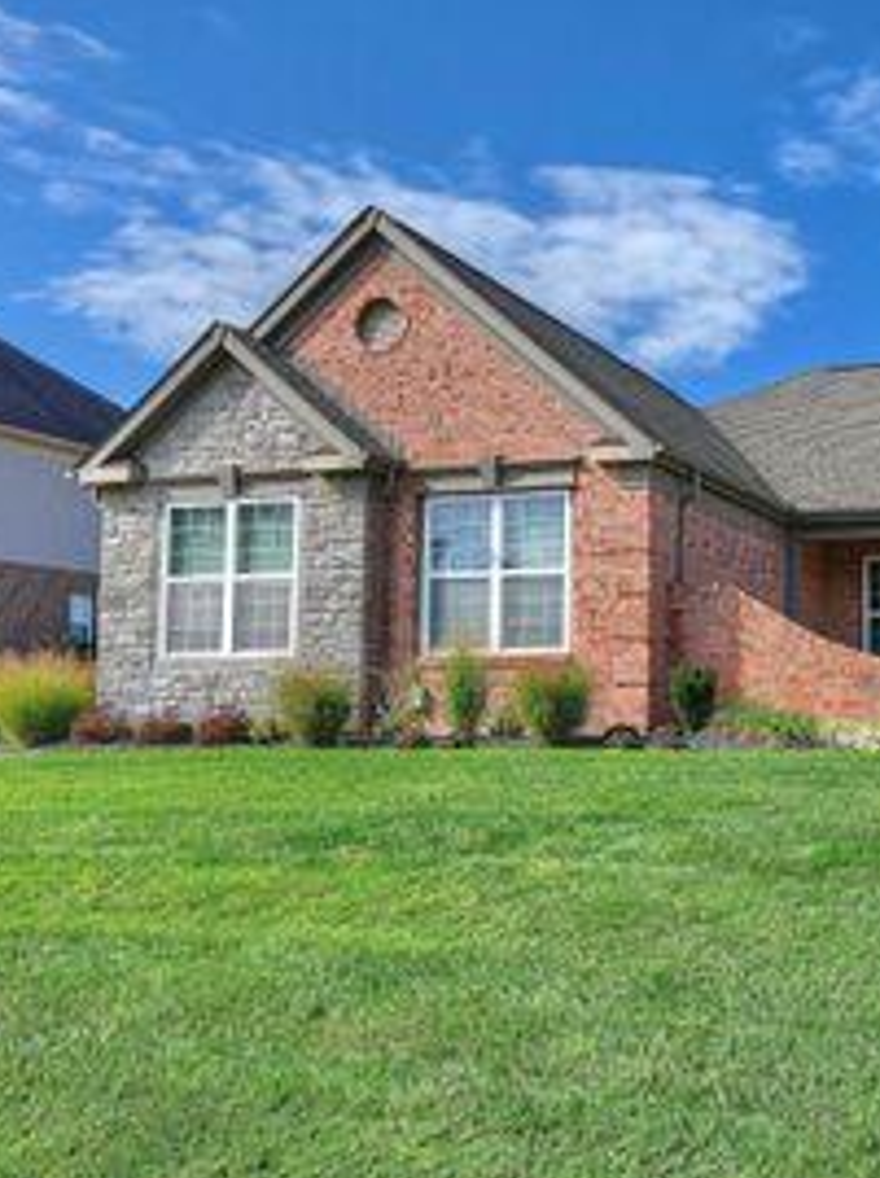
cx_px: 924
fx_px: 1186
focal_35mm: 35
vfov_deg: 52.7
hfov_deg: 35.8
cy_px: 646
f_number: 11
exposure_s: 1/30
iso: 100
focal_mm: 19.5
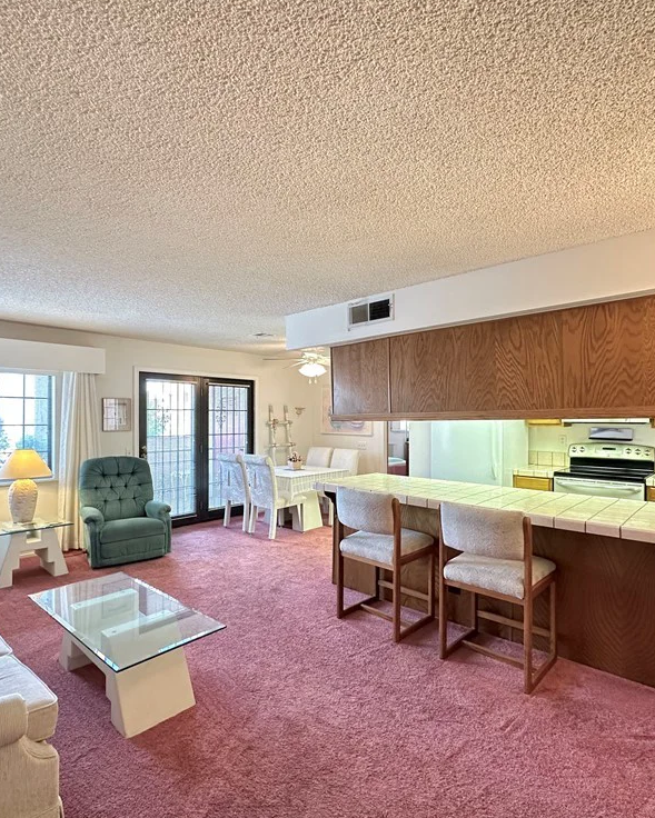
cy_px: 415
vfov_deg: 83.3
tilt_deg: +0.6
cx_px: 325
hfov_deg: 70.9
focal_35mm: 19
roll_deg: +0.2
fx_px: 460
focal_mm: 2.22
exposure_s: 1/60
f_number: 2.2
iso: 400
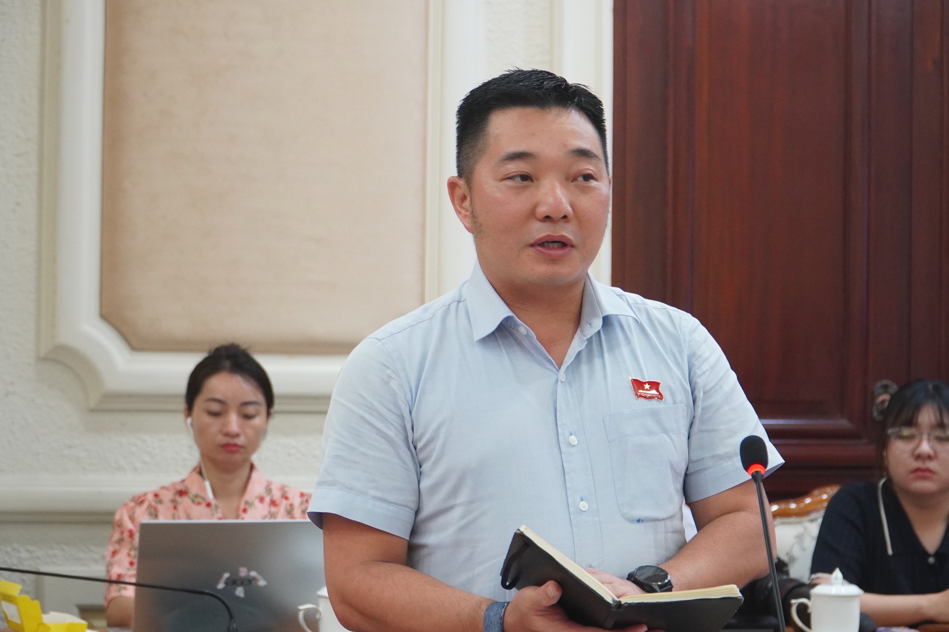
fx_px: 2361
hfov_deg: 22.7
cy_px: 322
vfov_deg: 15.3
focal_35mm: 90
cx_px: 497
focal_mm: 53
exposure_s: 1/100
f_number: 4
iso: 2000
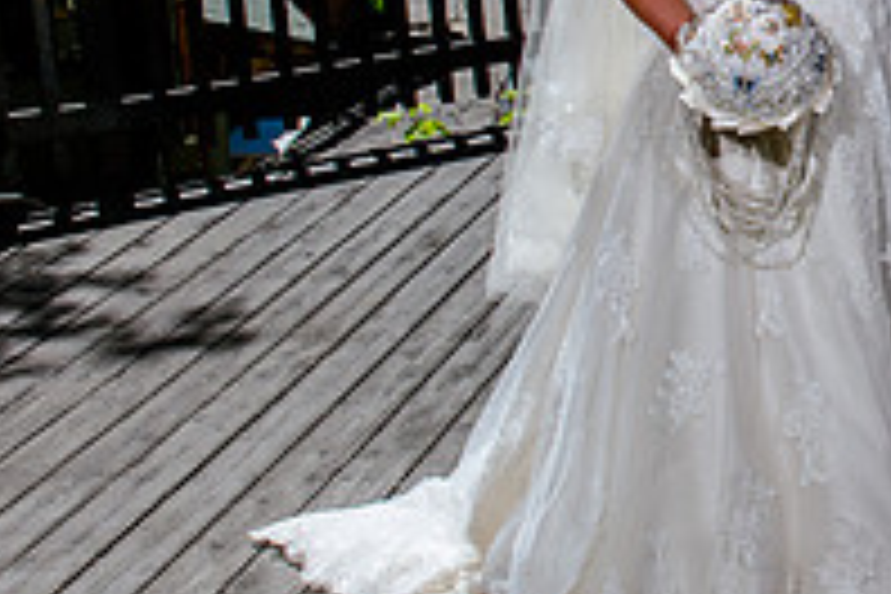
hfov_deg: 22.5
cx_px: 1039
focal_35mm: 84
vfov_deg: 15.9
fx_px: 2079
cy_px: -34
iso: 160
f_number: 8
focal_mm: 26
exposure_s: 1/400
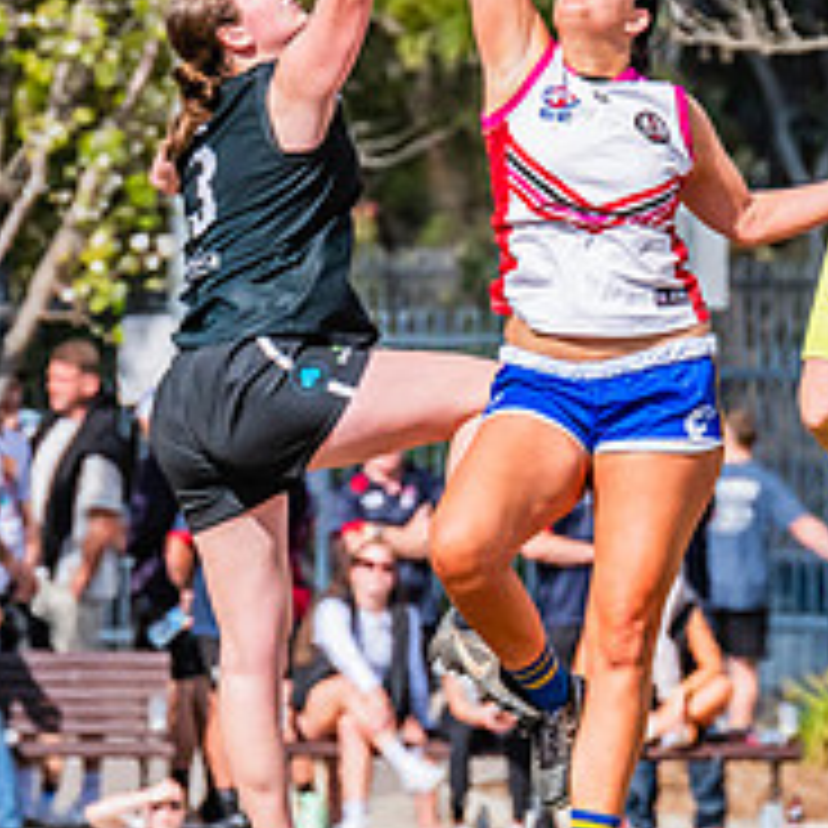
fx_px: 40782
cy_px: 297
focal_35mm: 1507
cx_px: 390
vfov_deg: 1.2
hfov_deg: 1.2
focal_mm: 420
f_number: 13
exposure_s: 1/1250
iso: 800
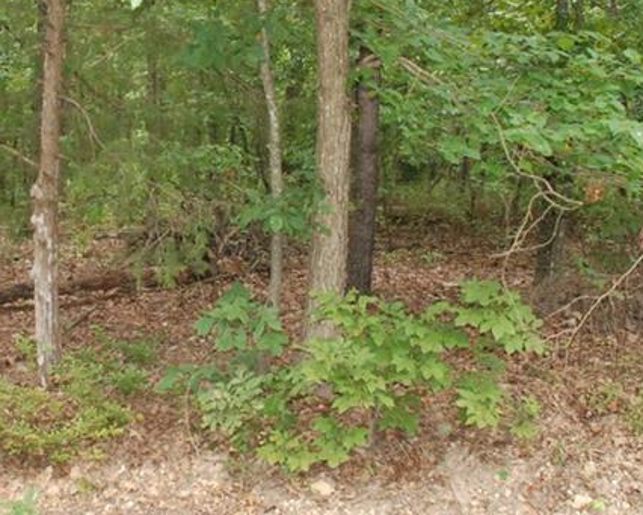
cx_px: 168
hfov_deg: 30.5
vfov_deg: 24.8
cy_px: 140
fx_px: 1161
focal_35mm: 61
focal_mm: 18
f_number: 5
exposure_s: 1/100
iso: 1000
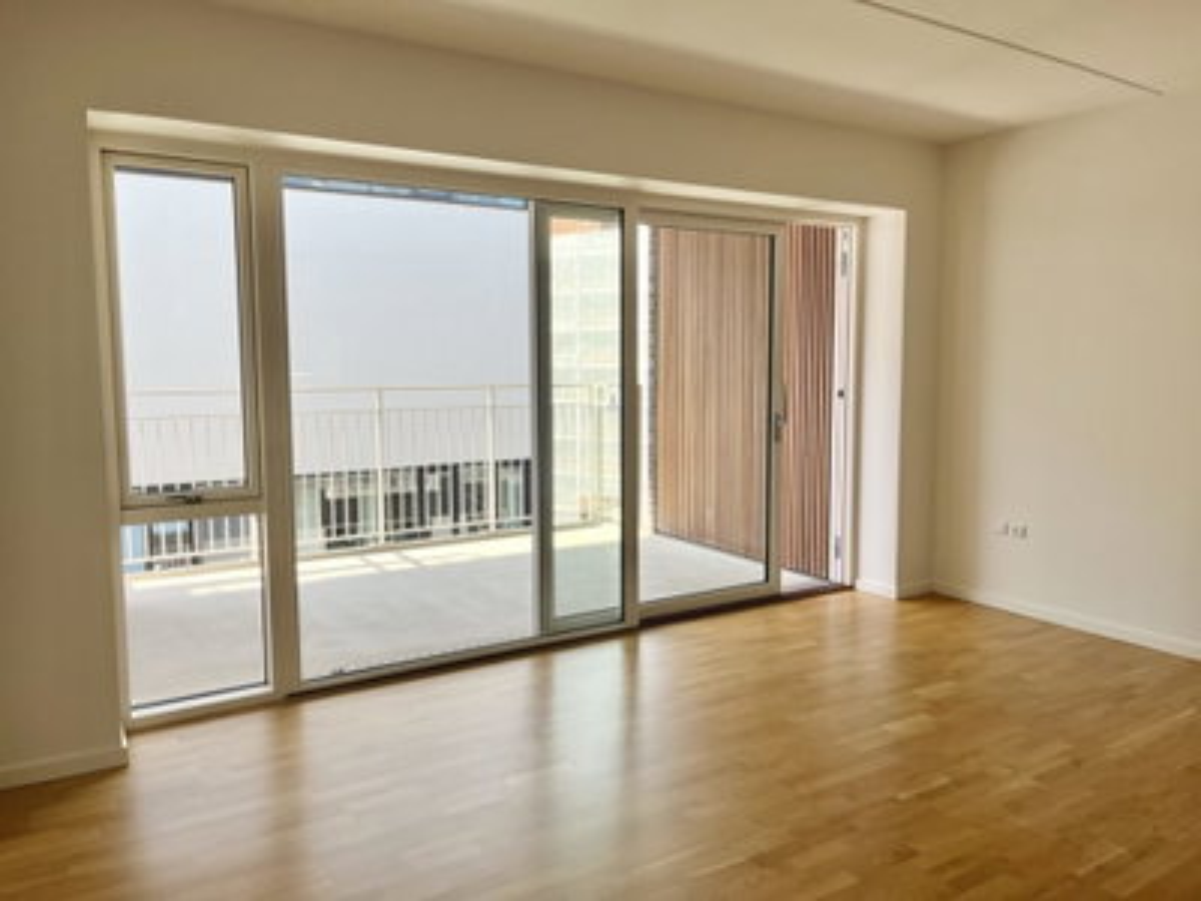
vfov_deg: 53.1
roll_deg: -0.1
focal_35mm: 26
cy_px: 450
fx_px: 902
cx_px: 600
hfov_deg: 67.3
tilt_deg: -5.4
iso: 50
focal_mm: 5.1
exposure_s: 1/454
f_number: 1.6
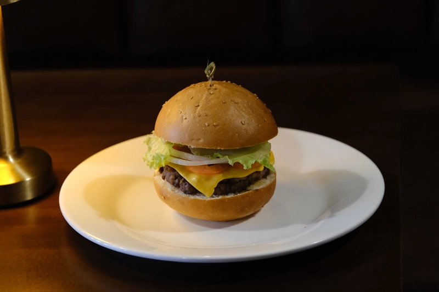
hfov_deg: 11.8
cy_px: 146
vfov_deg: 7.9
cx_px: 220
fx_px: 2121
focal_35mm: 174
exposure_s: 1/18
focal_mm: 115.9
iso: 3200
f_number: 4.2
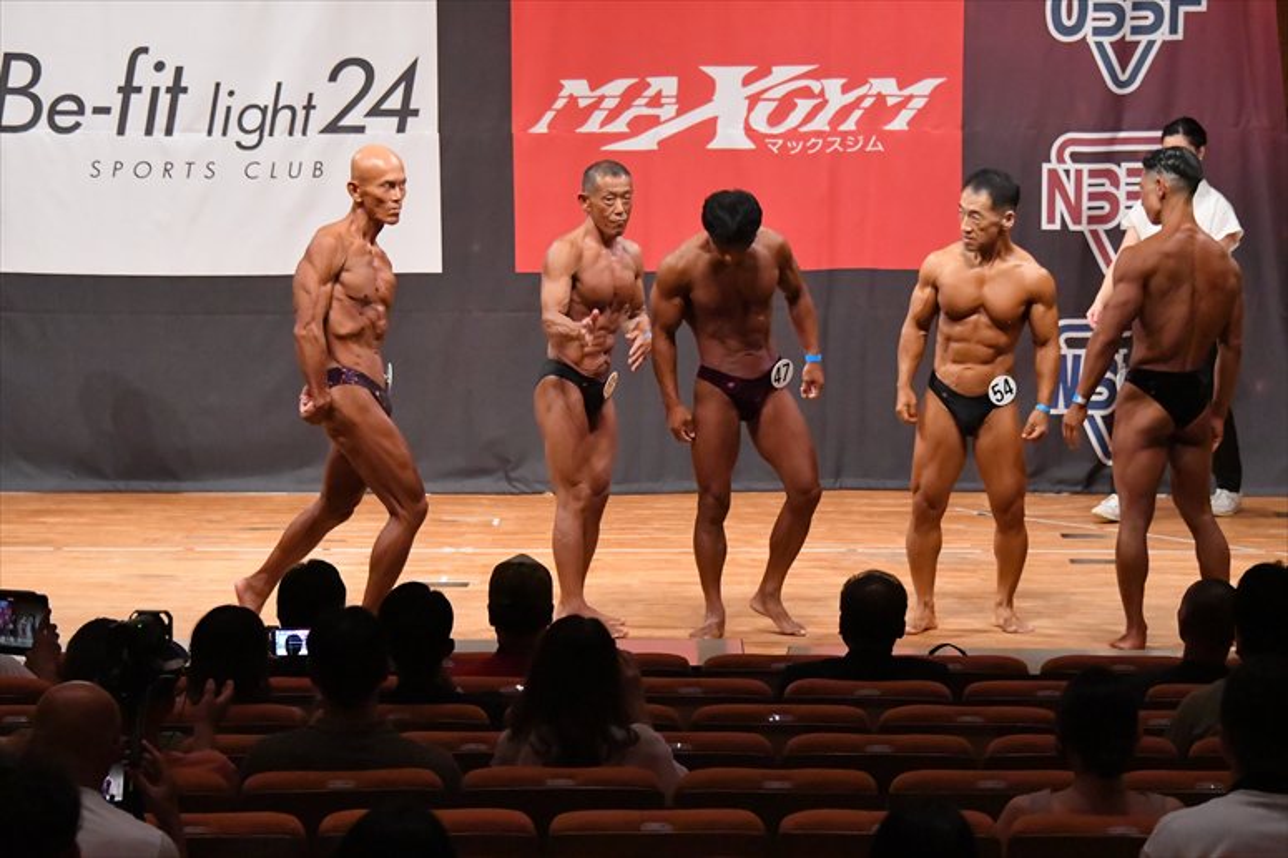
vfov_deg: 8.2
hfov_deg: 12.2
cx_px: 644
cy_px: 429
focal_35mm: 168
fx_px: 6008
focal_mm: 112
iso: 11400
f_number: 5.6
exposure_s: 1/400
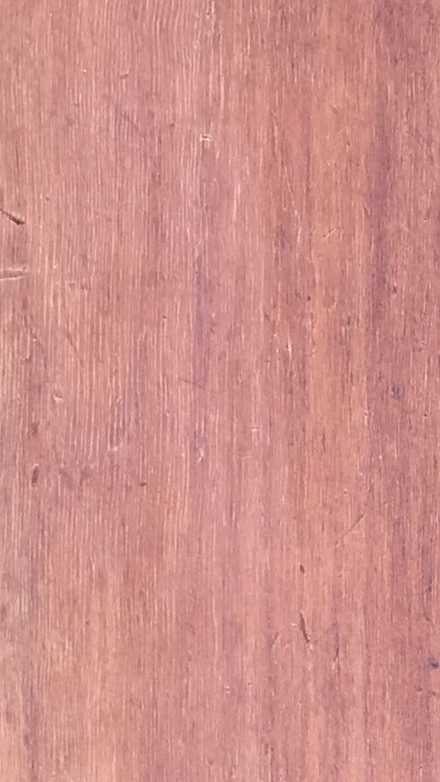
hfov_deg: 9.9
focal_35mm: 117
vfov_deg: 16.5
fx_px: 2425
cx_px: 775
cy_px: 1214
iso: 32
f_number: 2.2
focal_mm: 4.15
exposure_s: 1/189
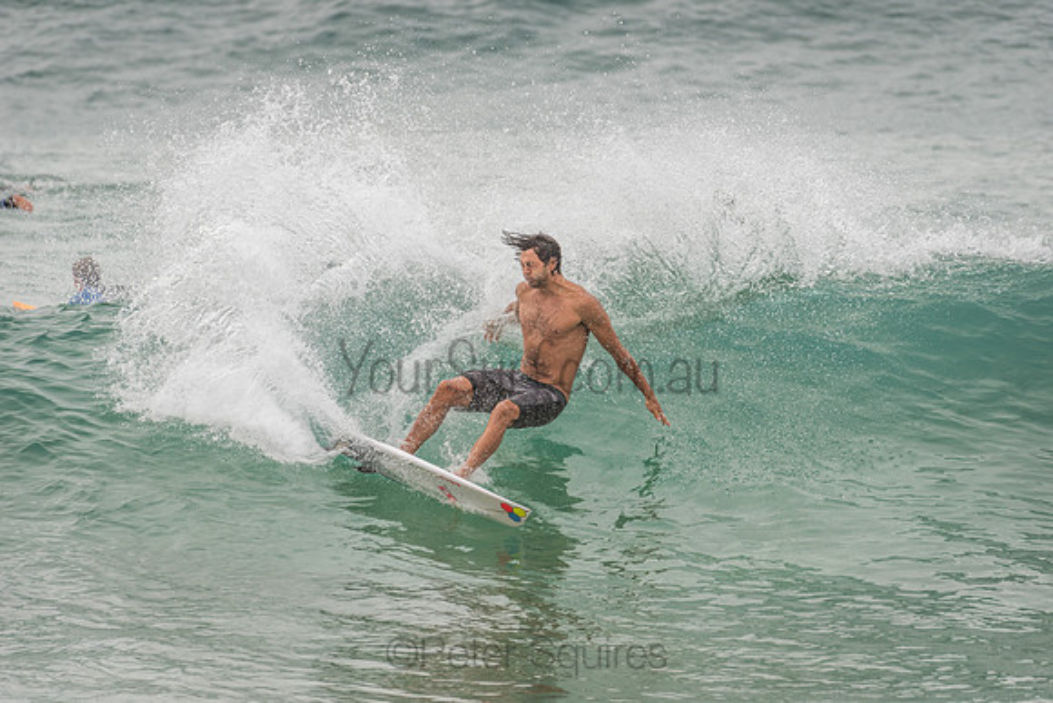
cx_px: 526
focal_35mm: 500
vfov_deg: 2.8
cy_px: 352
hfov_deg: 4.1
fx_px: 14628
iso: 360
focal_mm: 500
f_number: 5.6
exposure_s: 1/2000
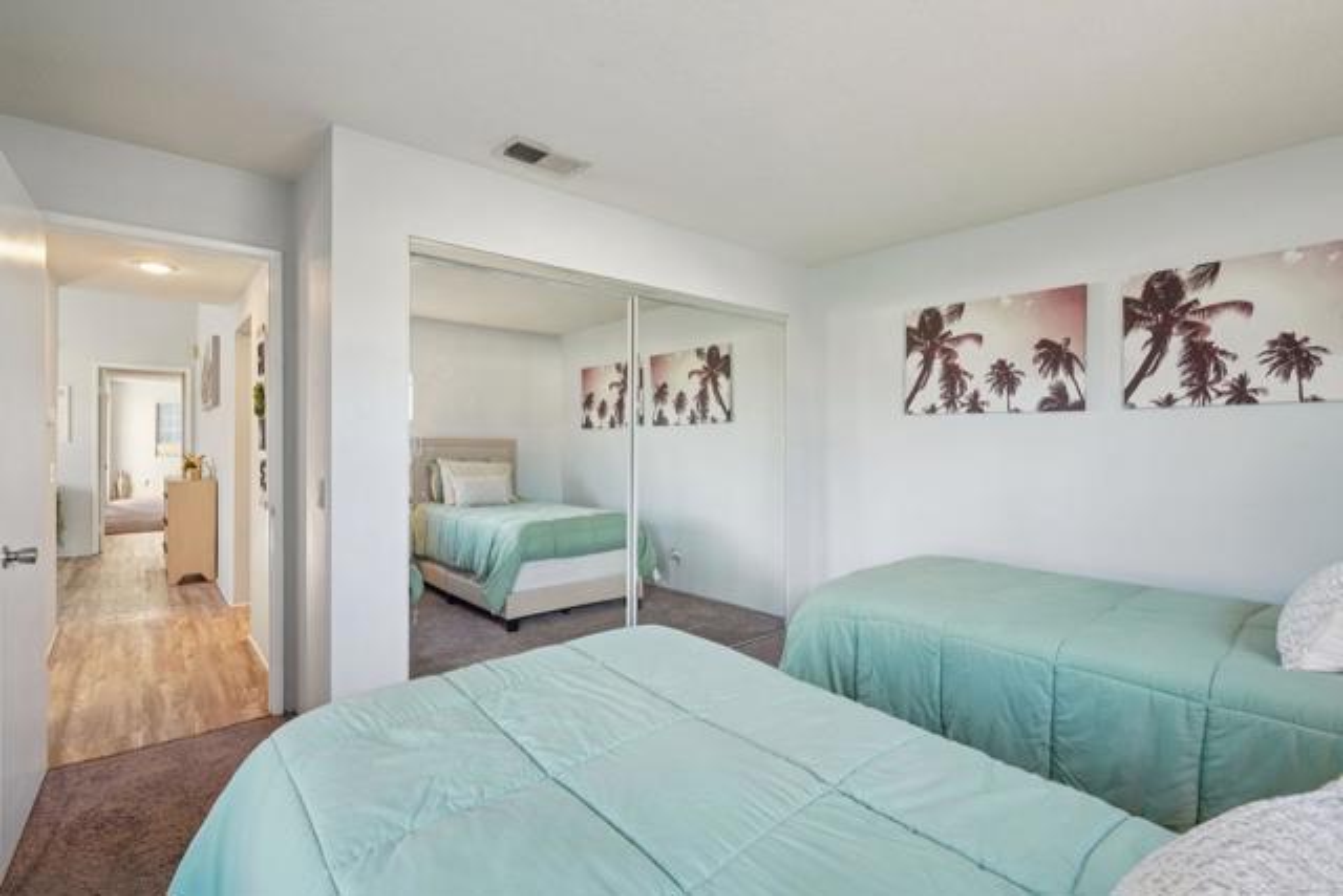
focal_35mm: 16
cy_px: 448
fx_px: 597
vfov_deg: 73.8
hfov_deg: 96.7
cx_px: 672
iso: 400
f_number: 8
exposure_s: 1/13
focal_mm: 16
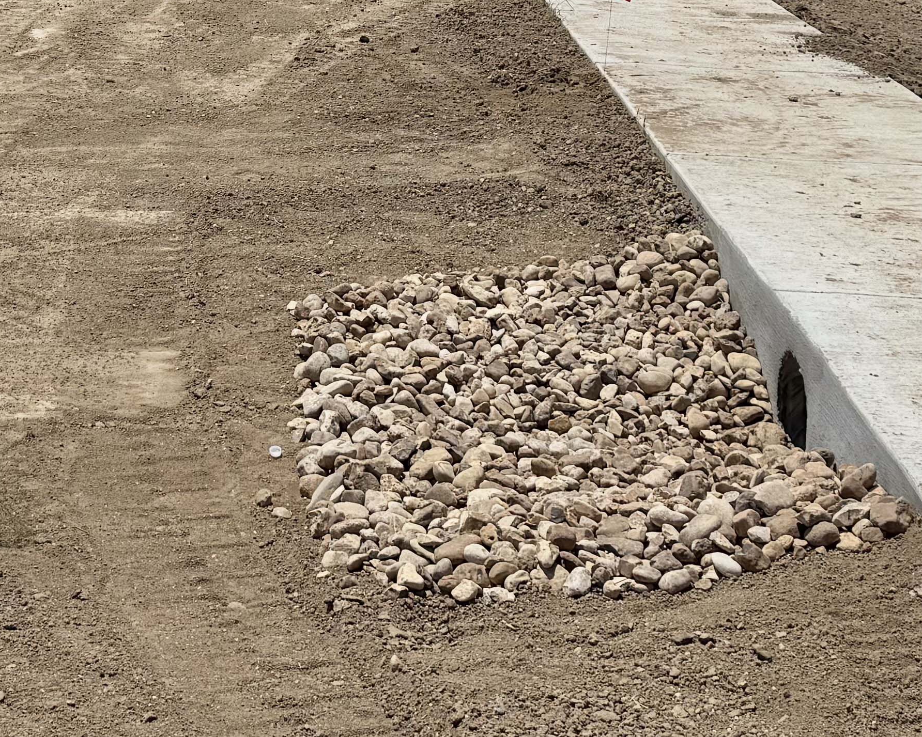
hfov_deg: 24.9
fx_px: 2046
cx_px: 147
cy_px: -286
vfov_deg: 18.6
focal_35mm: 75
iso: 80
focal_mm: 6.76
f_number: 1.78
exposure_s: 1/9009
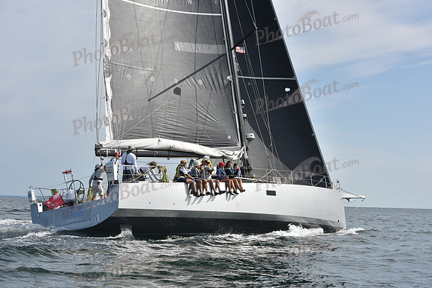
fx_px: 840
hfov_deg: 28.8
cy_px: 144
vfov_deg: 19.5
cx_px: 216
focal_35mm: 70
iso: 320
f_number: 9
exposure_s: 1/1250
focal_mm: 70
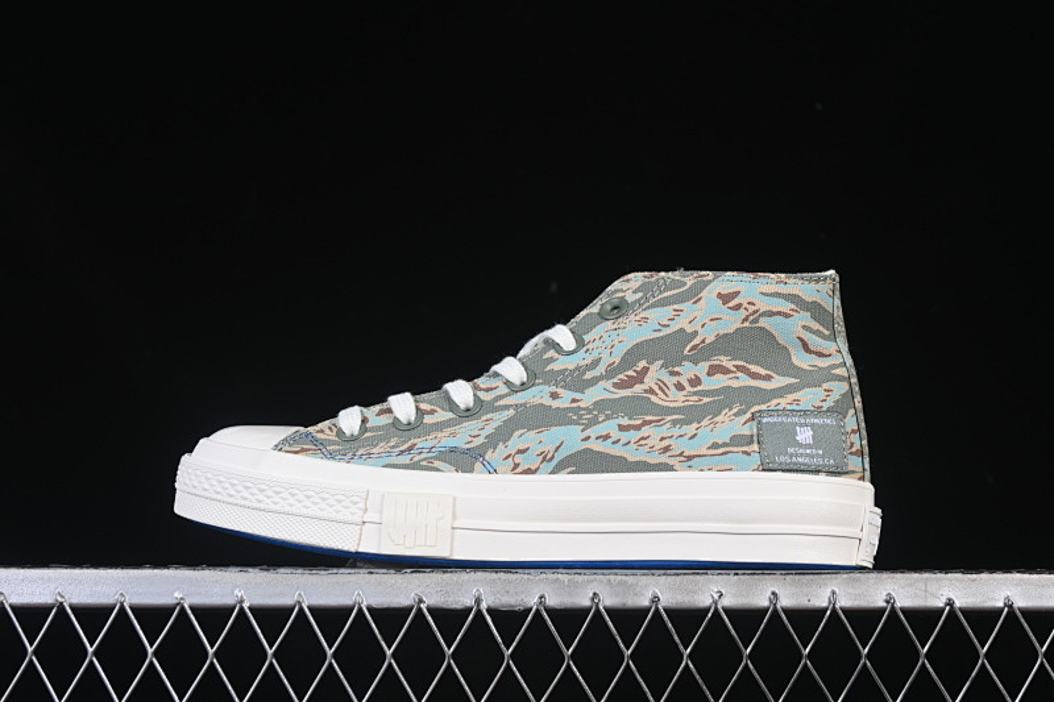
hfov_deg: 27.0
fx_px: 2195
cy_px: 351
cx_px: 527
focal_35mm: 75
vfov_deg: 18.2
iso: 160
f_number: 8
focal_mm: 50
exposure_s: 1/80
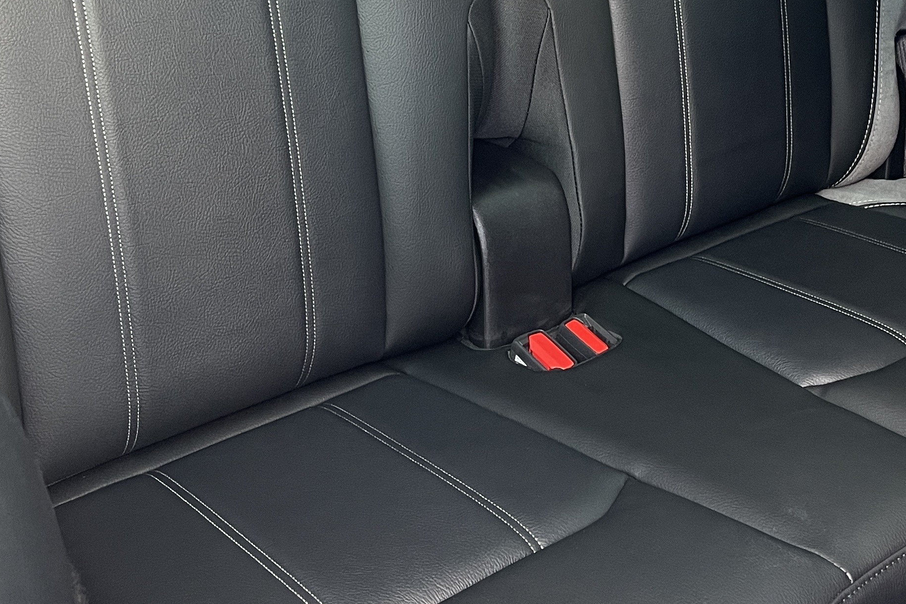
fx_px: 1434
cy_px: 55
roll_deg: -0.9
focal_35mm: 57
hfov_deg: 34.8
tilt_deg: -18.2
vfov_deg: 23.1
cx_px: 577
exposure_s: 1/60
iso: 250
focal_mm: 5.1
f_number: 1.6
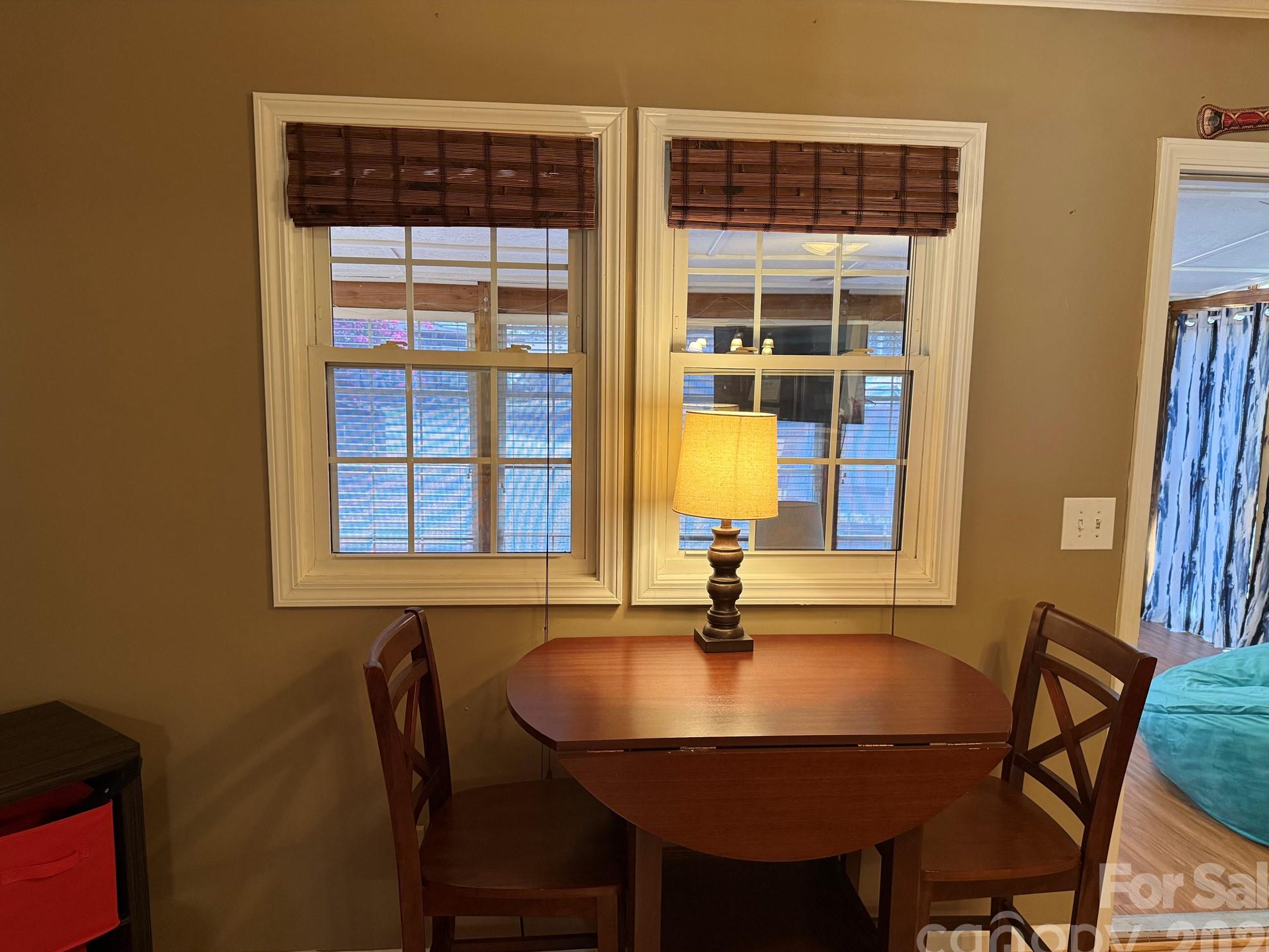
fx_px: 917
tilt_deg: -6.2
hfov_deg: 69.4
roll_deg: -0.3
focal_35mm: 25
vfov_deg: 54.9
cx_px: 644
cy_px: 494
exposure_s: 1/60
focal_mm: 6.76
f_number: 1.78
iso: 250
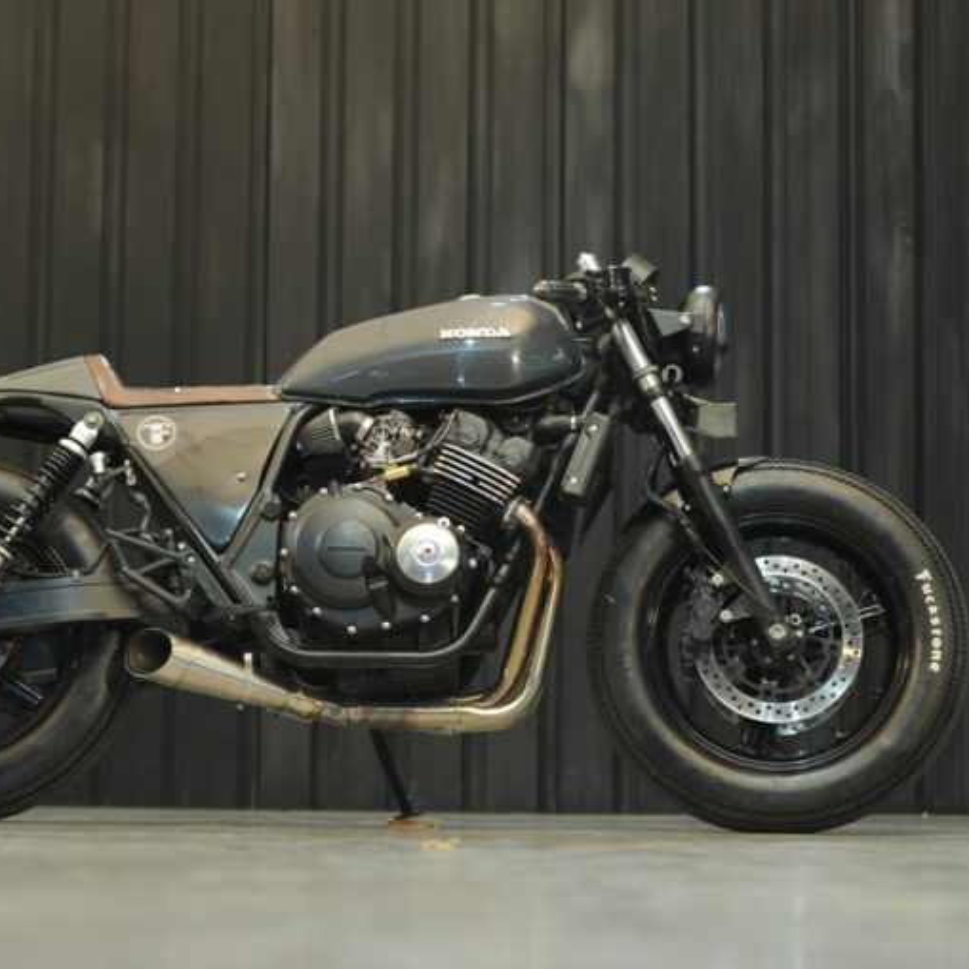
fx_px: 3452
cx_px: 404
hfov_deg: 16.0
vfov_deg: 16.0
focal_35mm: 109
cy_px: 484
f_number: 3.2
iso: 2500
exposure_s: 1/80
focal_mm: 85
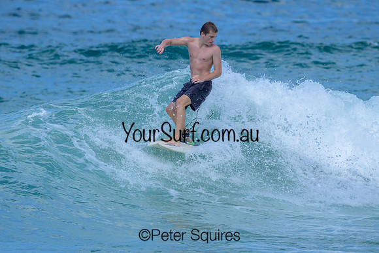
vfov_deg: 1.3
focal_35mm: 1092
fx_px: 11495
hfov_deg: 1.9
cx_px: 170
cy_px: 127
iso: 1000
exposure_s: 1/2000
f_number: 11
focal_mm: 800
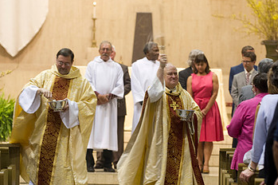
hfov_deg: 9.5
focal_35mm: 216
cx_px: 131
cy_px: 110
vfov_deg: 6.3
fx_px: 1666
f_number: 2.8
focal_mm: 130
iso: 1600
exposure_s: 1/80
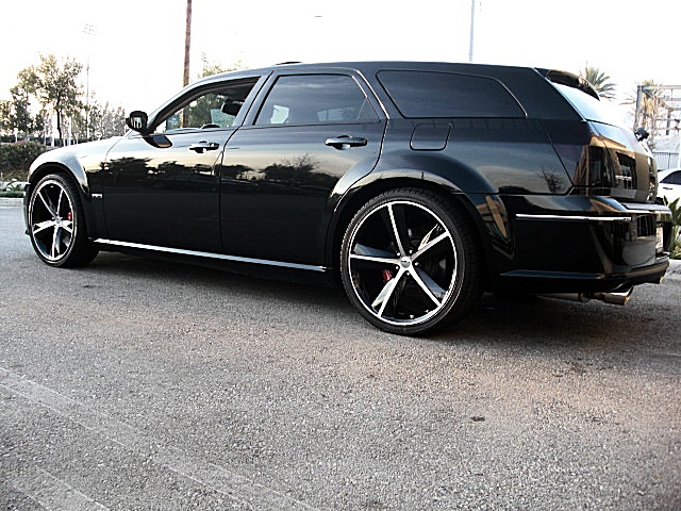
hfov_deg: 51.4
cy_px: 256
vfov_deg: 39.7
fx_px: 708
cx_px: 340
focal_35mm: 36
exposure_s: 1/80
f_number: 2.8
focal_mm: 6.3
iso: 100
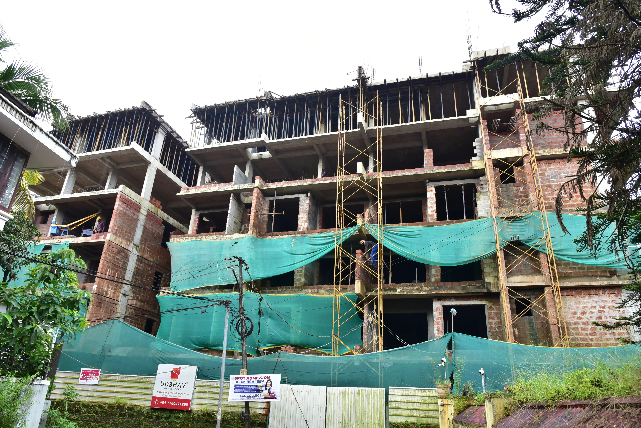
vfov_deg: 53.2
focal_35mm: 24
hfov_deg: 73.7
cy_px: 214
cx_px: 320
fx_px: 427
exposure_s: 1/160
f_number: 8
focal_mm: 24
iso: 800
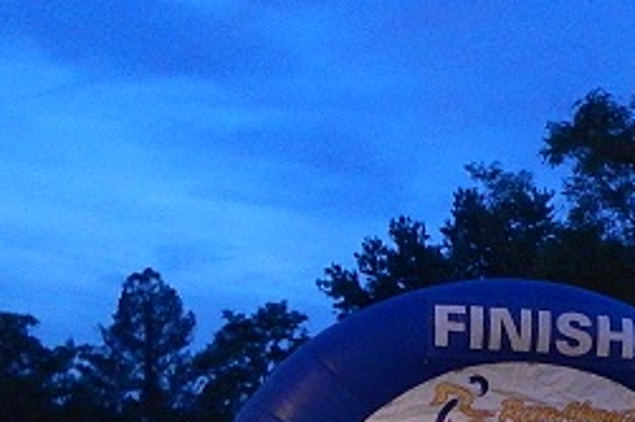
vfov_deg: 14.1
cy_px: 553
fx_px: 1639
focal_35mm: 93
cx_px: 703
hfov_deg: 20.8
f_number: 3.9
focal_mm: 5
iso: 800
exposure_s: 1/6
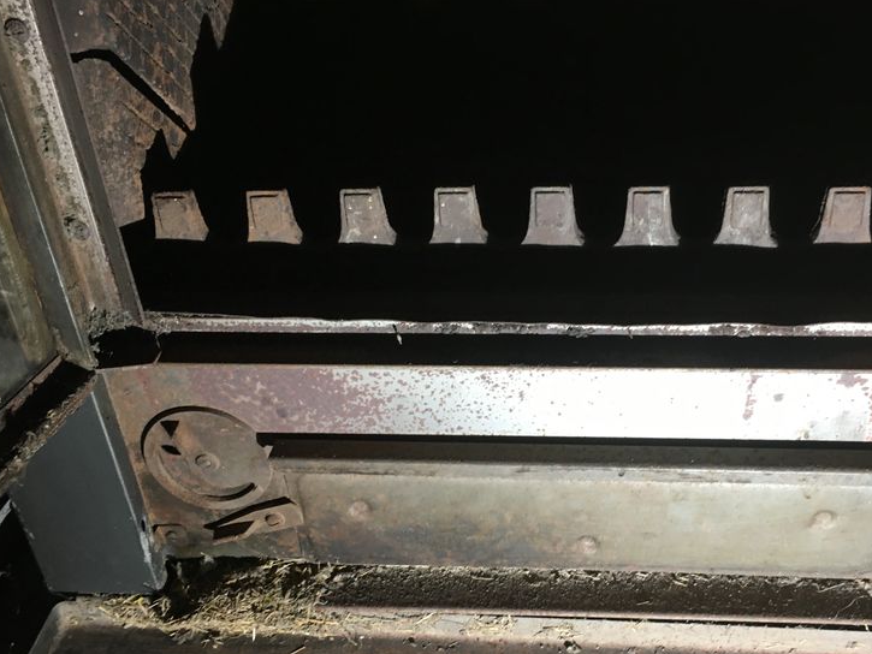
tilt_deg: -35.4
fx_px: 1008
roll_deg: +2.9
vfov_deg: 35.9
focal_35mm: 40
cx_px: 514
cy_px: 387
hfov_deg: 46.6
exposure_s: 1/33
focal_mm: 4.15
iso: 125
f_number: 2.2
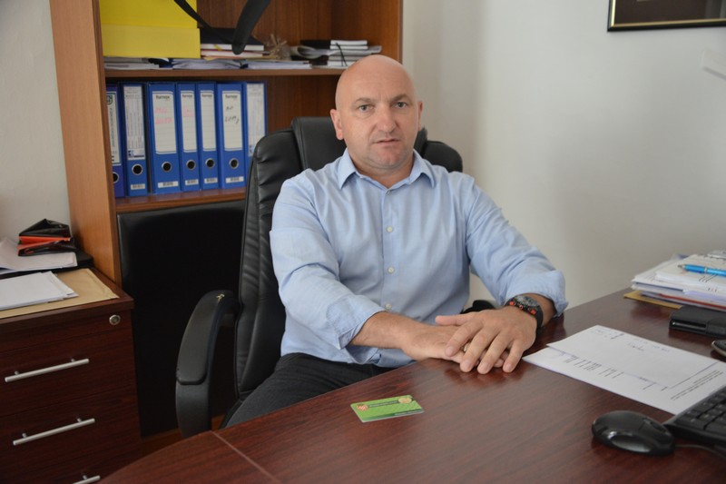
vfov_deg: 36.9
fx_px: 726
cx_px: 363
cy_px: 242
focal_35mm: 36
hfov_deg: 53.1
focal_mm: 36
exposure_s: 1/40
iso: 3200
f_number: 4
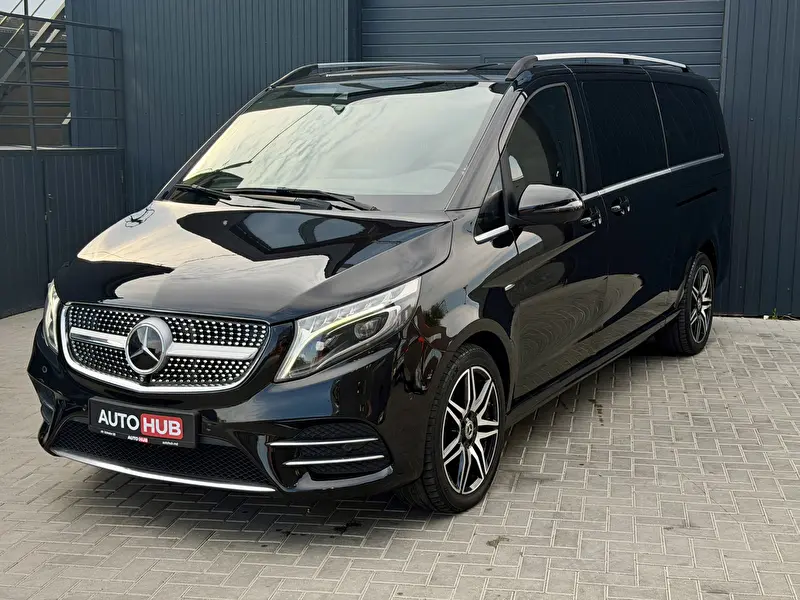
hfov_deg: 39.7
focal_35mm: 48
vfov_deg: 30.3
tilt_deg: -9.7
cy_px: 300
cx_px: 400
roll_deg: +0.0
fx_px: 1109
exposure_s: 1/865
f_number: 1.78
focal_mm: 6.76
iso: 100
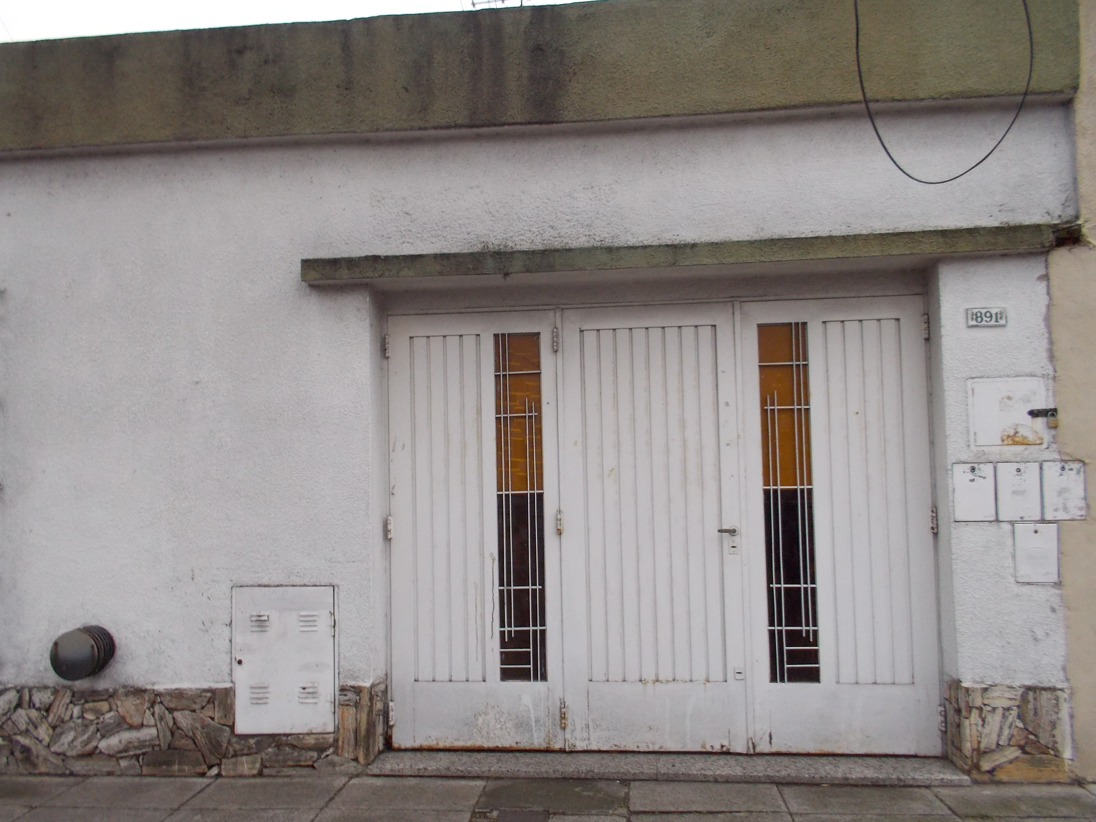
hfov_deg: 59.9
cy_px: 408
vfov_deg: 46.8
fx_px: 950
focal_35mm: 30
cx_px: 530
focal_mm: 4.1
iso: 160
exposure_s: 1/250
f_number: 3.3
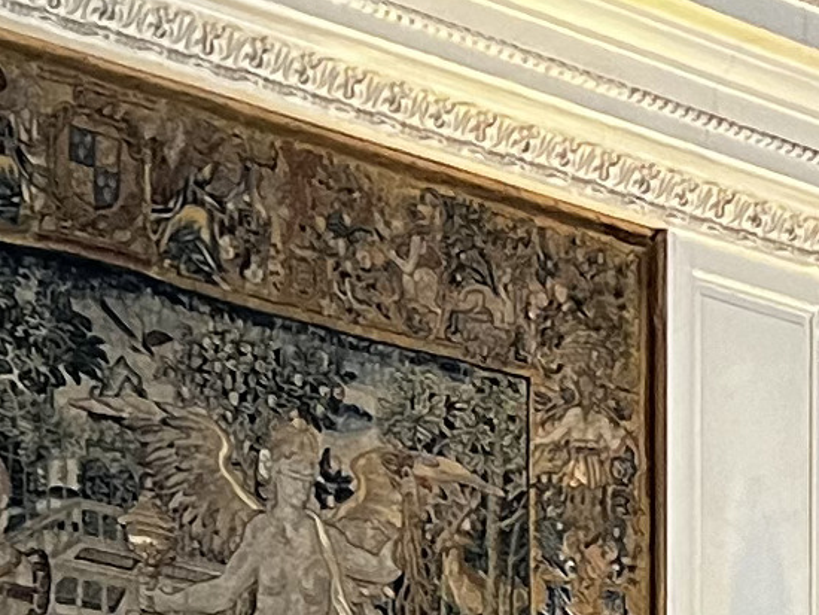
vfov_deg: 7.5
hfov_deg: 10.1
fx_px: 4474
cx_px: 1212
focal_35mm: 189
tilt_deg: -0.6
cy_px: 1300
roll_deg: +0.0
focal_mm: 5.7
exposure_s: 1/50
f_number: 1.5
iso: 250
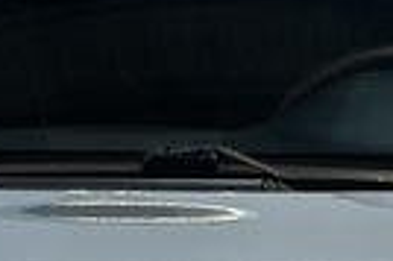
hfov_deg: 6.2
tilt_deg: -9.9
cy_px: 521
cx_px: 196
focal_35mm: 335
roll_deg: -0.3
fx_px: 3653
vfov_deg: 4.0
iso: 80
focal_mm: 6.86
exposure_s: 1/67
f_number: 1.78
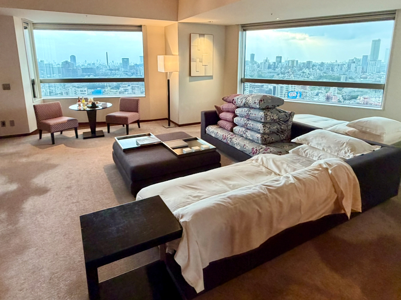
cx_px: 201
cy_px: 113
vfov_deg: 60.3
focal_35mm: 22
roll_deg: +0.4
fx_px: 255
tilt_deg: -12.1
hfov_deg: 76.4
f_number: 2.2
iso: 320
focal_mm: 2.22
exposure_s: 1/100
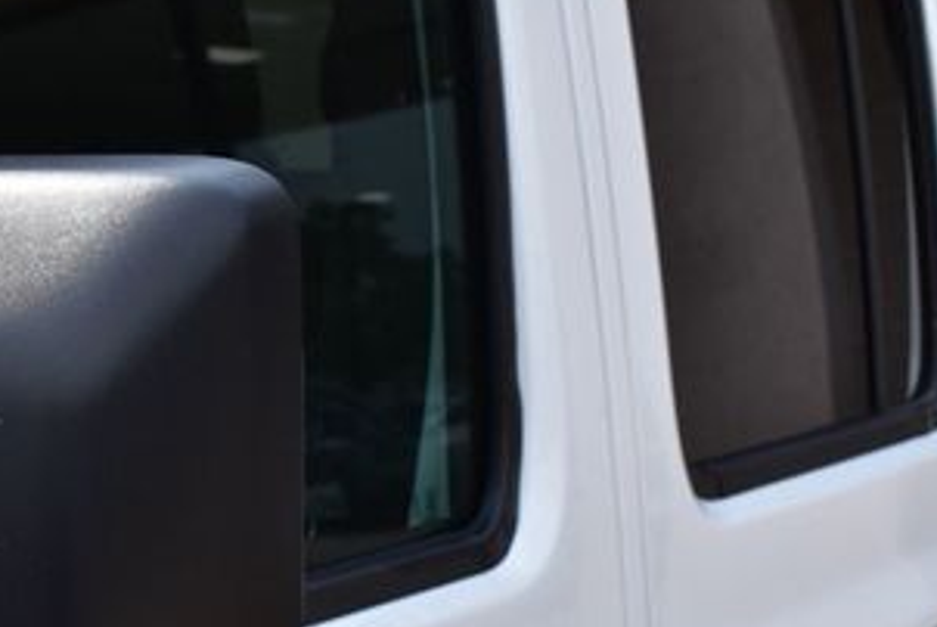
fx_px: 2893
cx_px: 28
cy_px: 372
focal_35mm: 111
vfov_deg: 12.4
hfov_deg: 18.0
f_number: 11
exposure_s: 1/500
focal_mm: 35
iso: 400
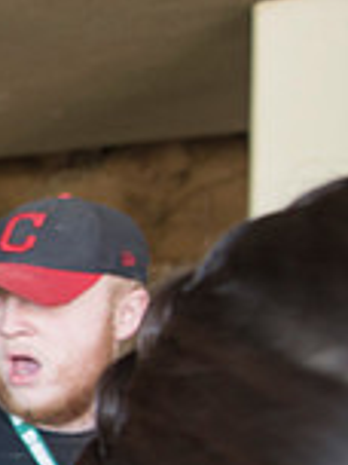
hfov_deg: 13.4
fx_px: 1180
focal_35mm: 88
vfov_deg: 21.8
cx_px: -424
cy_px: 418
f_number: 5
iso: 640
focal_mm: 24
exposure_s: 1/60
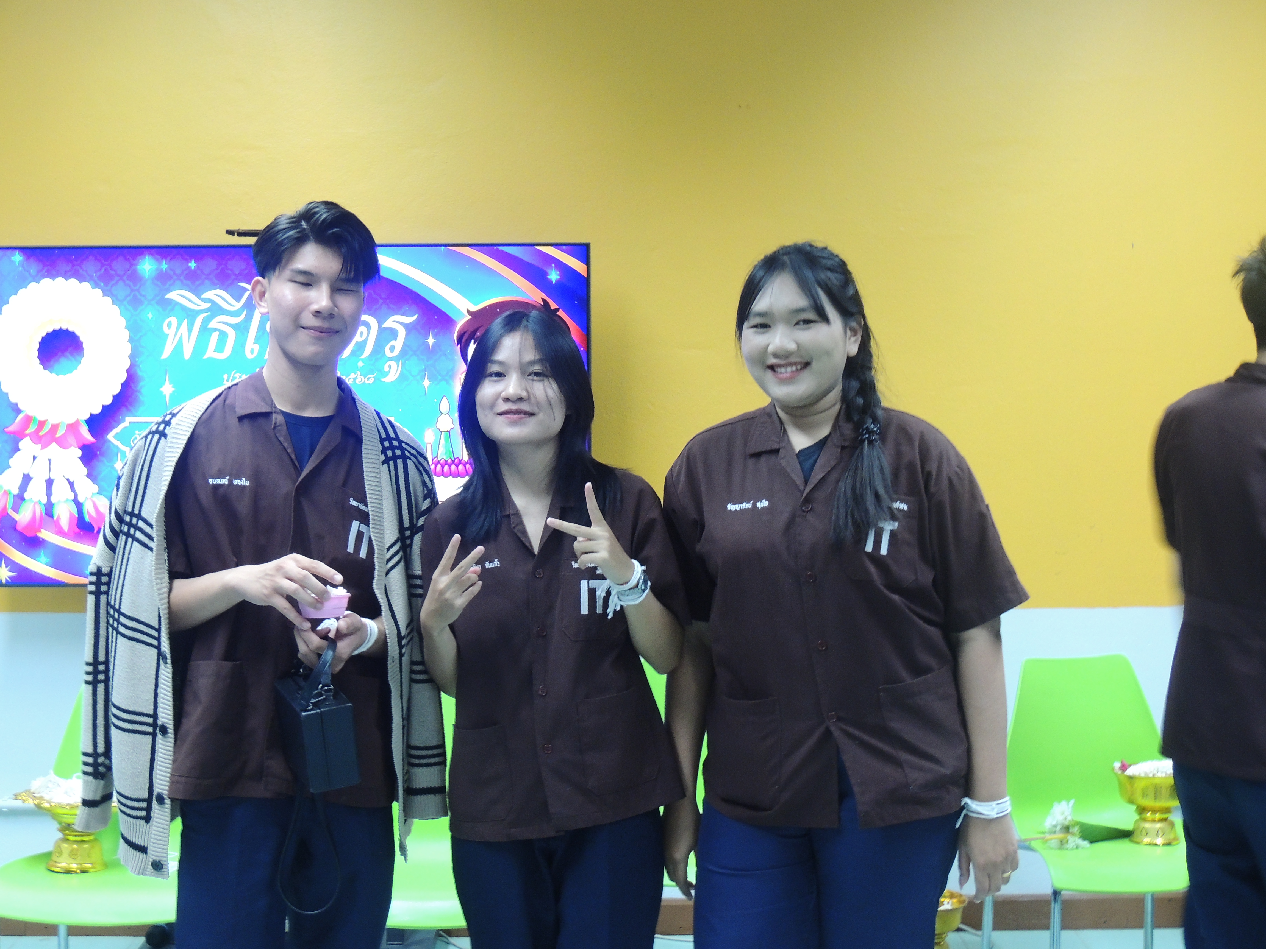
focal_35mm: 50
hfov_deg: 38.2
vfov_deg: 29.1
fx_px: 1829
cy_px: 474
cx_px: 633
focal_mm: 8.9
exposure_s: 1/13
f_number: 3.6
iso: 400
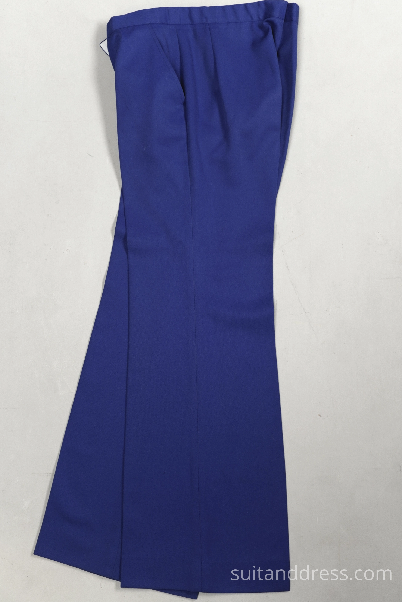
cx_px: 205
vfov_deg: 40.3
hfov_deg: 27.5
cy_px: 295
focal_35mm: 49
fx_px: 821
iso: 400
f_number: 7.1
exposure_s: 1/50
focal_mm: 32
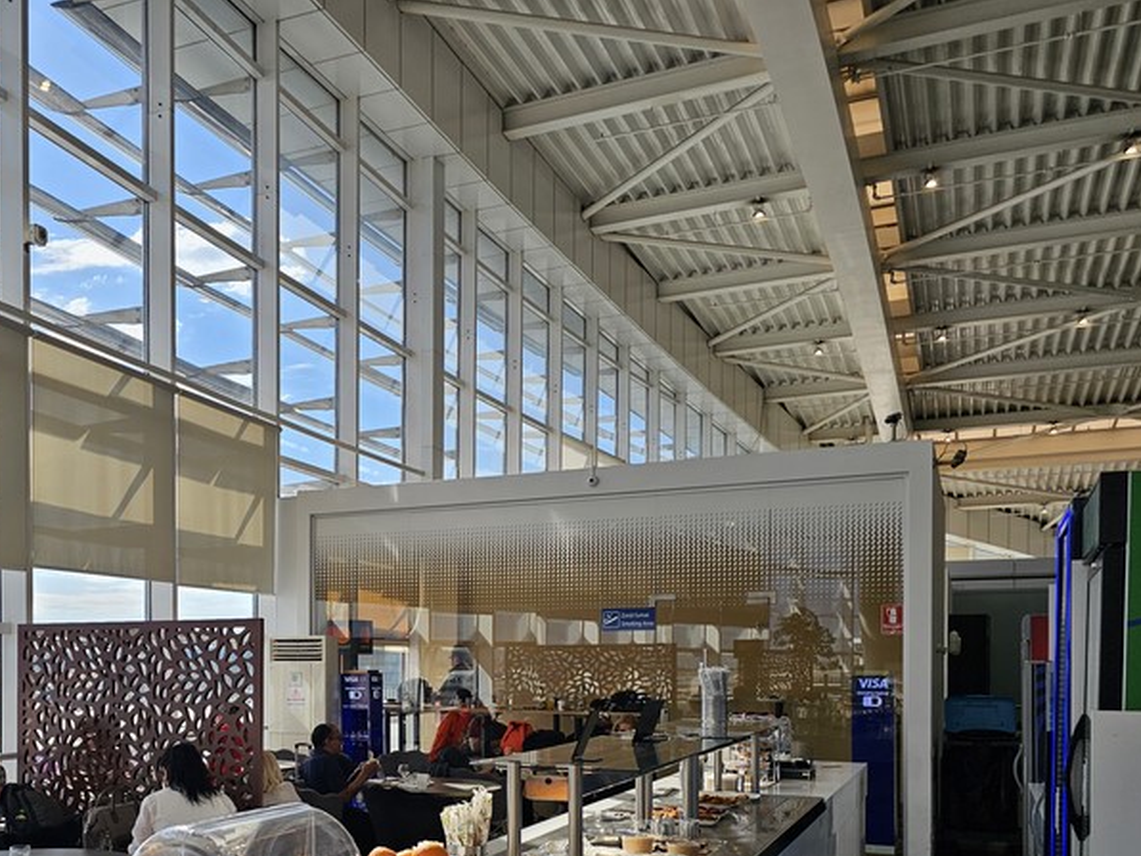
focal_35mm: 36
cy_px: 666
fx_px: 1187
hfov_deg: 49.7
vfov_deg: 38.4
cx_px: 313
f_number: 1.7
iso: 10
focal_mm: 6.3
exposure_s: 1/283
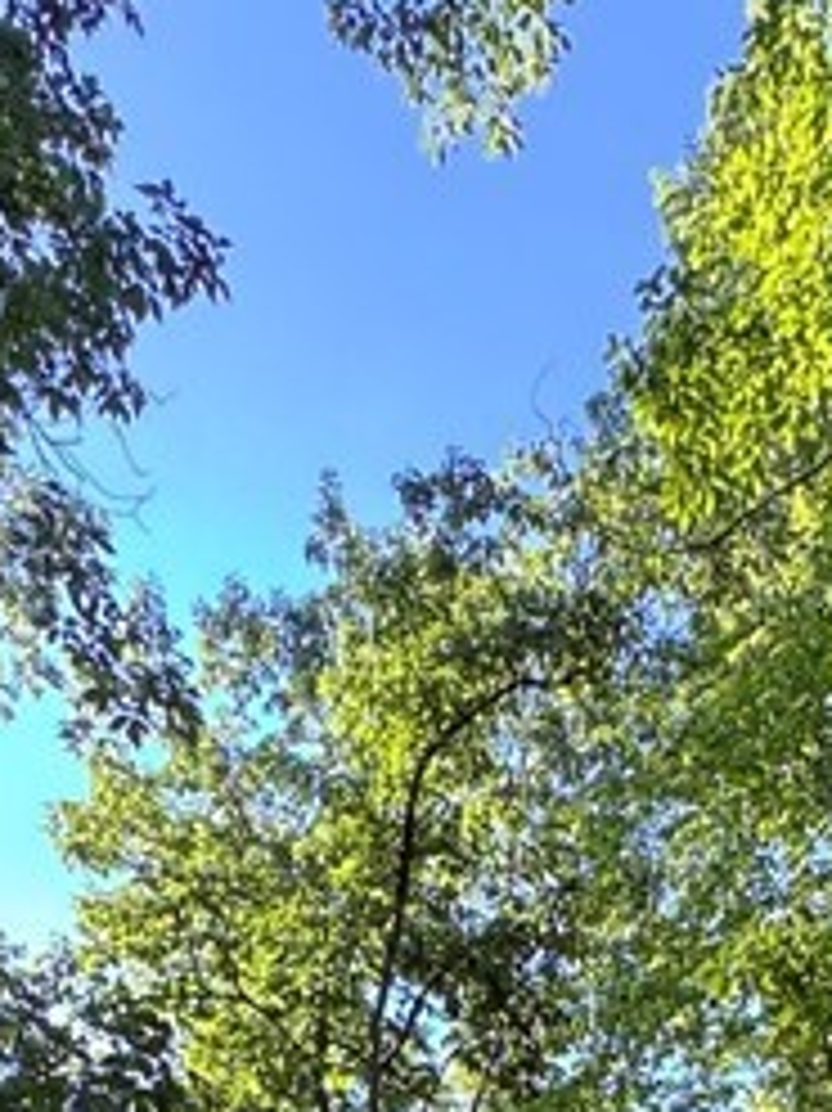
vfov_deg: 22.3
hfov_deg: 25.0
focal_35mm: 58
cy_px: 1927
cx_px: 607
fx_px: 1860
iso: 64
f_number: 2.2
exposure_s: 1/99
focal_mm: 2.22
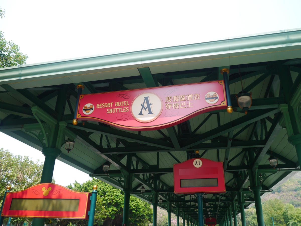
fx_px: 243
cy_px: 113
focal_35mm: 28
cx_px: 150
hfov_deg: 63.4
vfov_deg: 49.7
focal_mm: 14
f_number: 5.6
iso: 160
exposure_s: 1/250
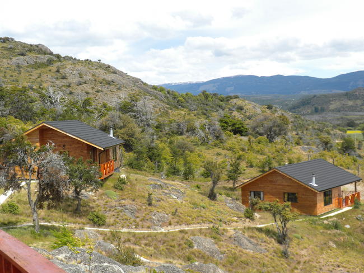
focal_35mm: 60
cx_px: 182
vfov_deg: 24.4
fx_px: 631
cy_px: 136
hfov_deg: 32.2
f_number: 4.7
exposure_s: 1/476
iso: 64
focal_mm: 10.7
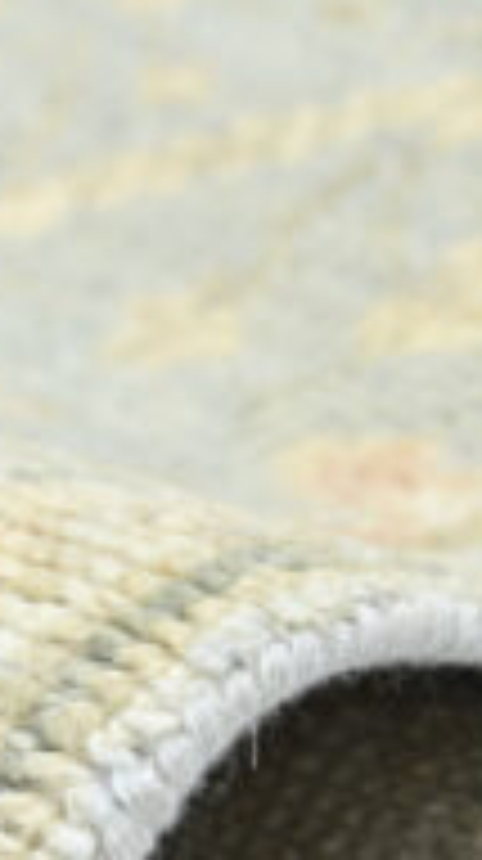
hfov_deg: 7.2
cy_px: 860
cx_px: -50
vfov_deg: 12.7
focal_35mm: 168
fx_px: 3829
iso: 125
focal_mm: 51
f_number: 5
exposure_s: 1/25
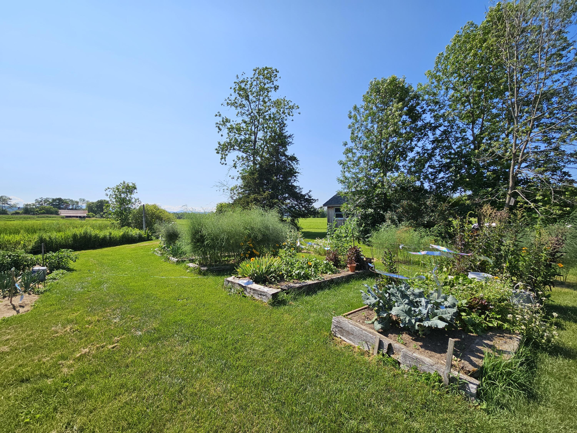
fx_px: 217
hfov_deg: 106.2
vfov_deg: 89.9
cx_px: 288
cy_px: 216
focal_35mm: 13
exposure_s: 1/2204
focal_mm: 2.2
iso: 50
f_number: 2.2
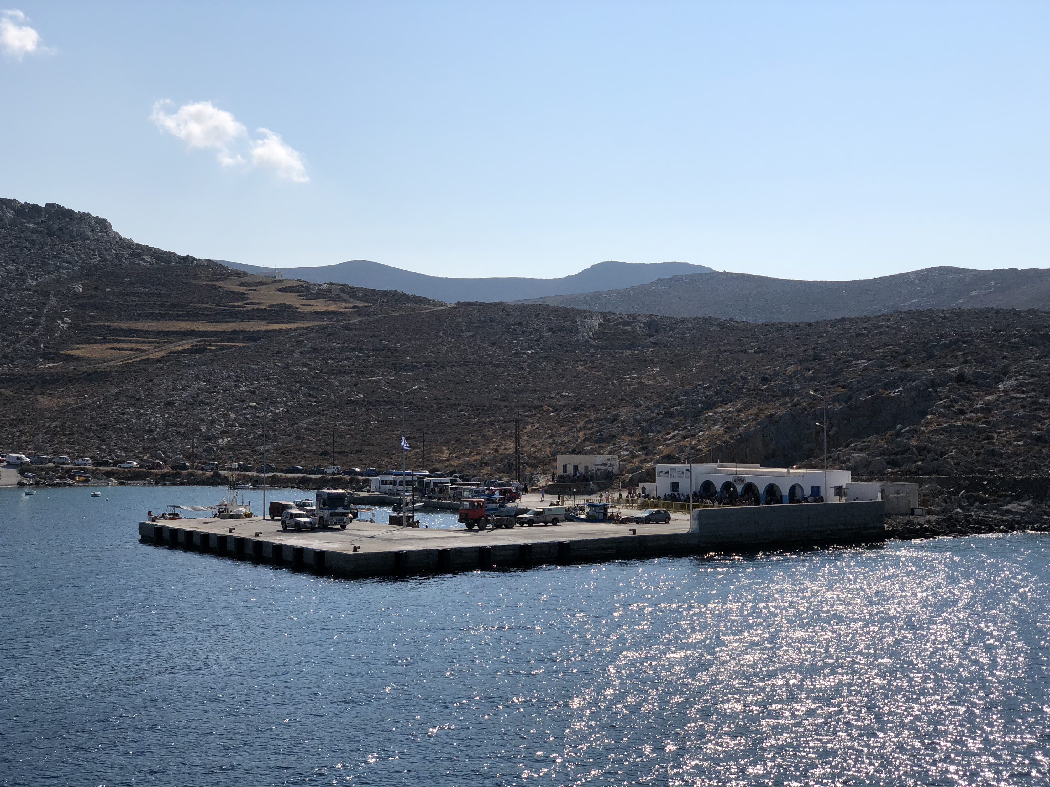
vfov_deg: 28.0
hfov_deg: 36.8
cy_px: 394
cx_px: 525
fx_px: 1577
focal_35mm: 52
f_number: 2.4
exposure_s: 1/3690
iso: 16
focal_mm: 6
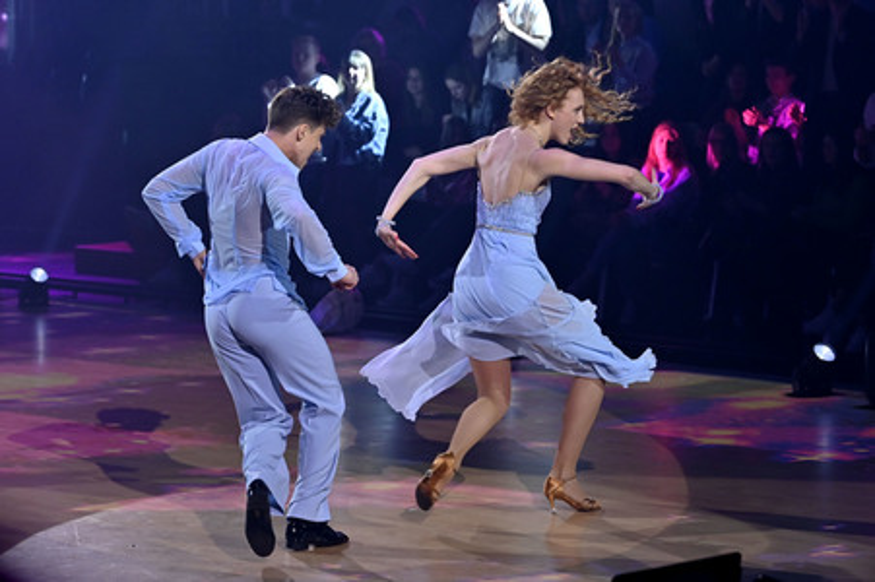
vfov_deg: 15.9
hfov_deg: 23.7
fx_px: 2089
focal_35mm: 86
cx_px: 438
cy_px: 291
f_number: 4
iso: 1250
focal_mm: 86
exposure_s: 1/640
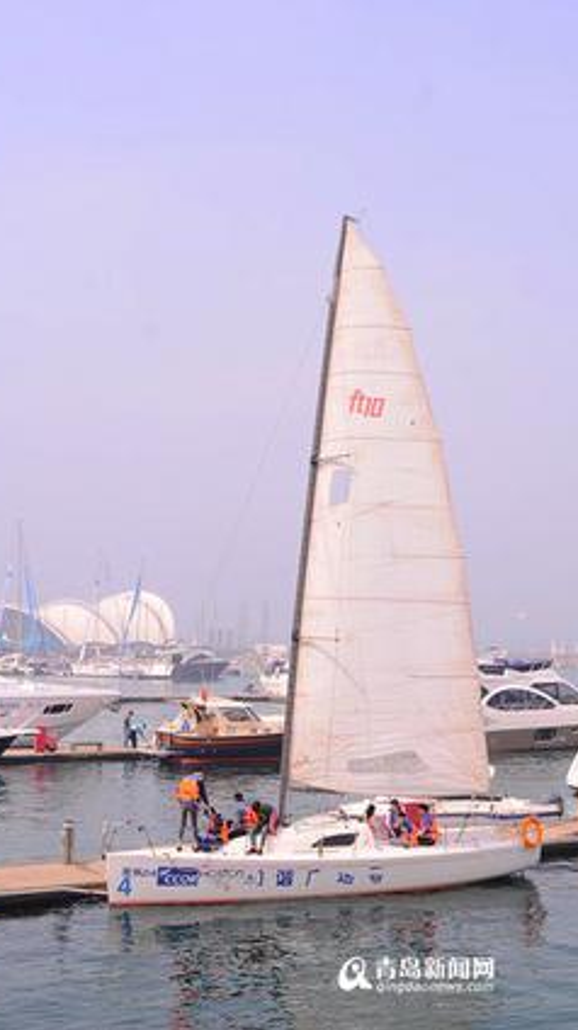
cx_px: 471
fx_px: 1337
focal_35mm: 49
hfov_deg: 24.0
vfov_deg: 42.1
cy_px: 515
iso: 200
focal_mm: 31
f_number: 5.6
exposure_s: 1/800
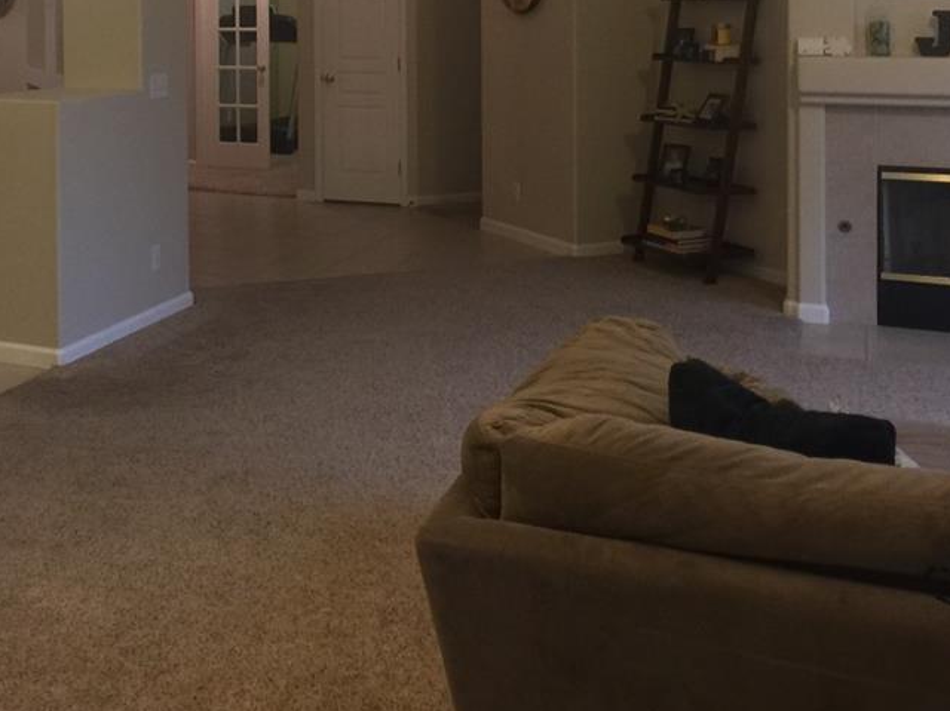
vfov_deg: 21.0
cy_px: 43
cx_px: 229
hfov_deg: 28.1
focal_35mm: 68
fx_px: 1865
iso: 40
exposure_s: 1/15
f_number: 2.2
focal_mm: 4.15
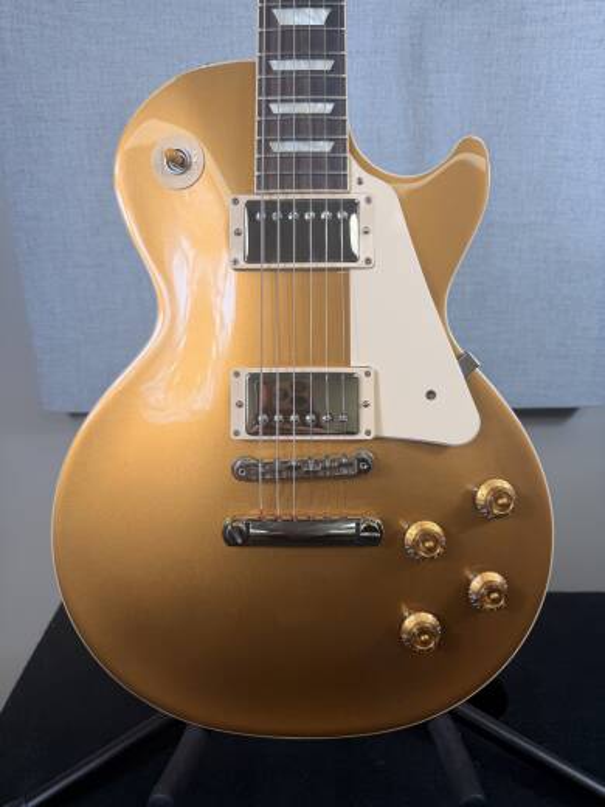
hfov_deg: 56.8
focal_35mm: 24
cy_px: 404
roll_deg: +1.0
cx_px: 302
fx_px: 559
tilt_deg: -20.6
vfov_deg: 71.6
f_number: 1.78
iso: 64
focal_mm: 6.76
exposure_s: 1/237
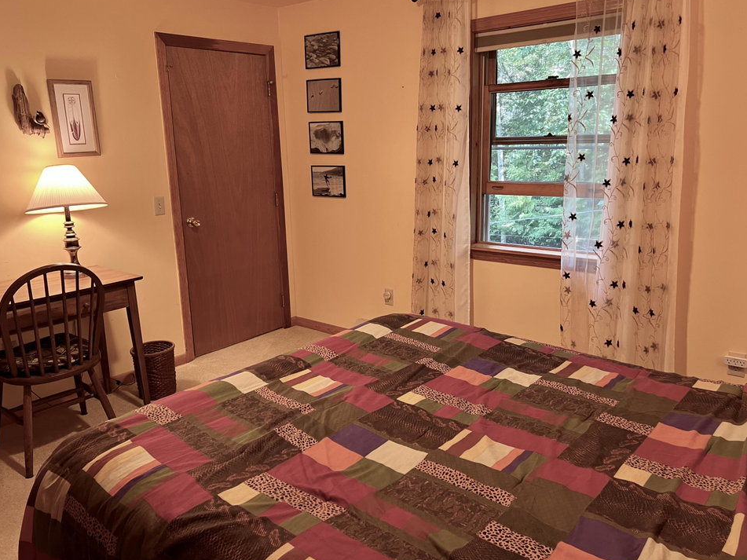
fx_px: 604
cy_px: 265
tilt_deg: -12.7
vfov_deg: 49.7
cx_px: 375
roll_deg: +0.7
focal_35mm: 28
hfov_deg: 63.5
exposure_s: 1/60
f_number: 1.5
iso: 160
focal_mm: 5.7
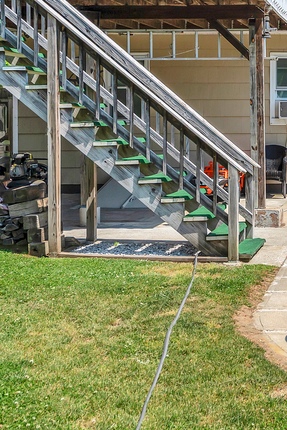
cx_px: 386
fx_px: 741
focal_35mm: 62
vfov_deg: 31.9
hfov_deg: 19.9
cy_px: 120
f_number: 5
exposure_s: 1/640
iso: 250
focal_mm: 18
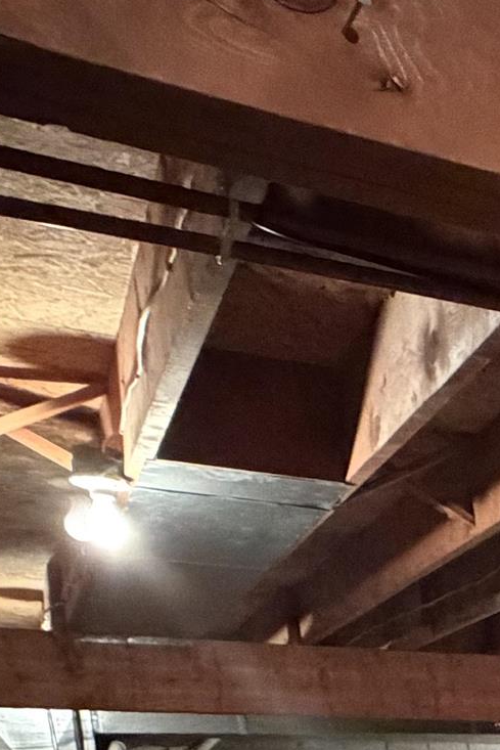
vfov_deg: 25.8
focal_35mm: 61
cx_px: 918
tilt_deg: -12.2
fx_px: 1270
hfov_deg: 17.6
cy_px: 1080
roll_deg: +1.8
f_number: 2.2
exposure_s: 1/30
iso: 1250
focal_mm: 2.22
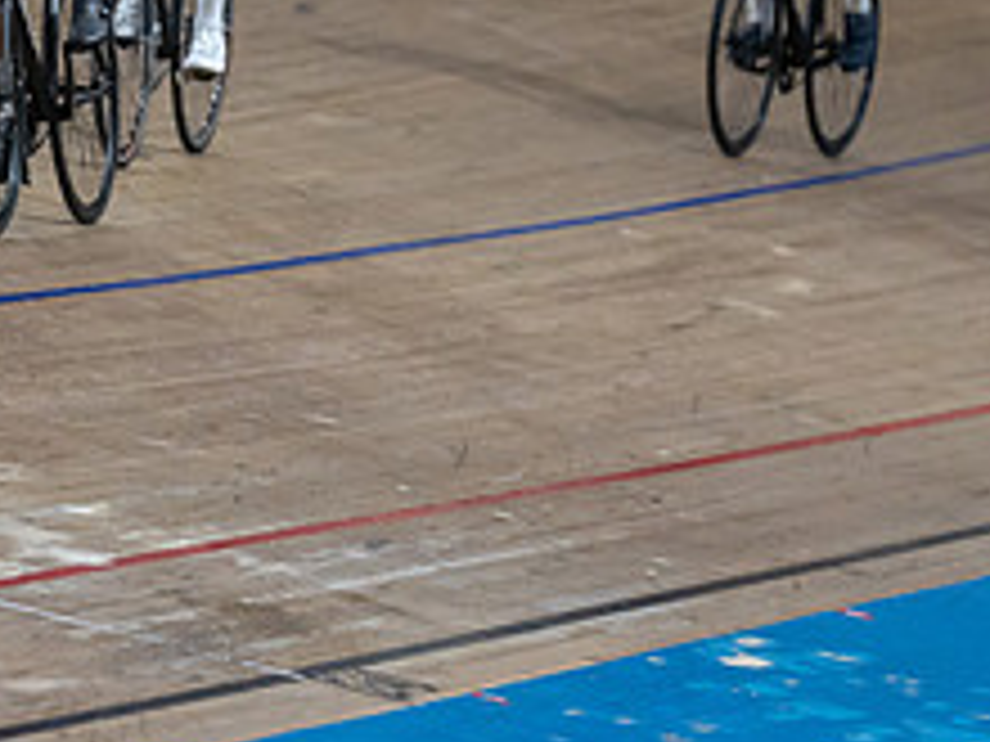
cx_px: -297
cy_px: -88
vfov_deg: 3.3
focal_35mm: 456
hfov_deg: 4.3
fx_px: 13041
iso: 6400
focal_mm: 180
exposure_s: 1/1000
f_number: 3.5
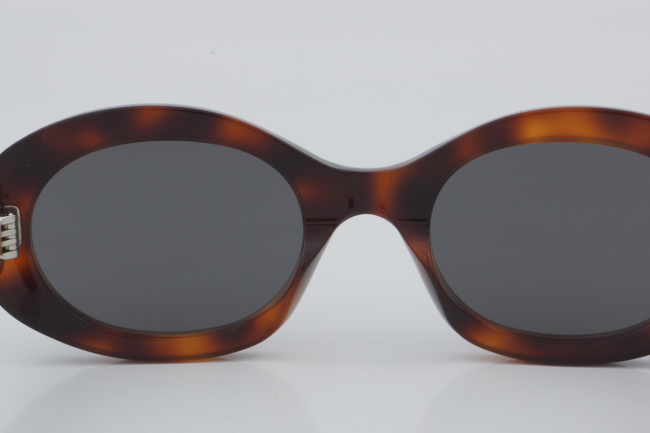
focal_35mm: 105
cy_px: 207
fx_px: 1889
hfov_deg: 19.5
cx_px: 364
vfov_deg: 13.1
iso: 100
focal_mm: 55
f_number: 32
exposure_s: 1/4
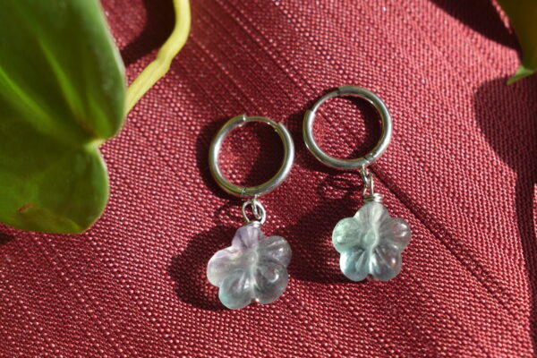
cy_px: 179
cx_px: 268
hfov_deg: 28.1
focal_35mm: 72
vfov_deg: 18.9
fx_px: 1074
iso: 100
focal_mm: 48
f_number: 8
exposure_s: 1/80
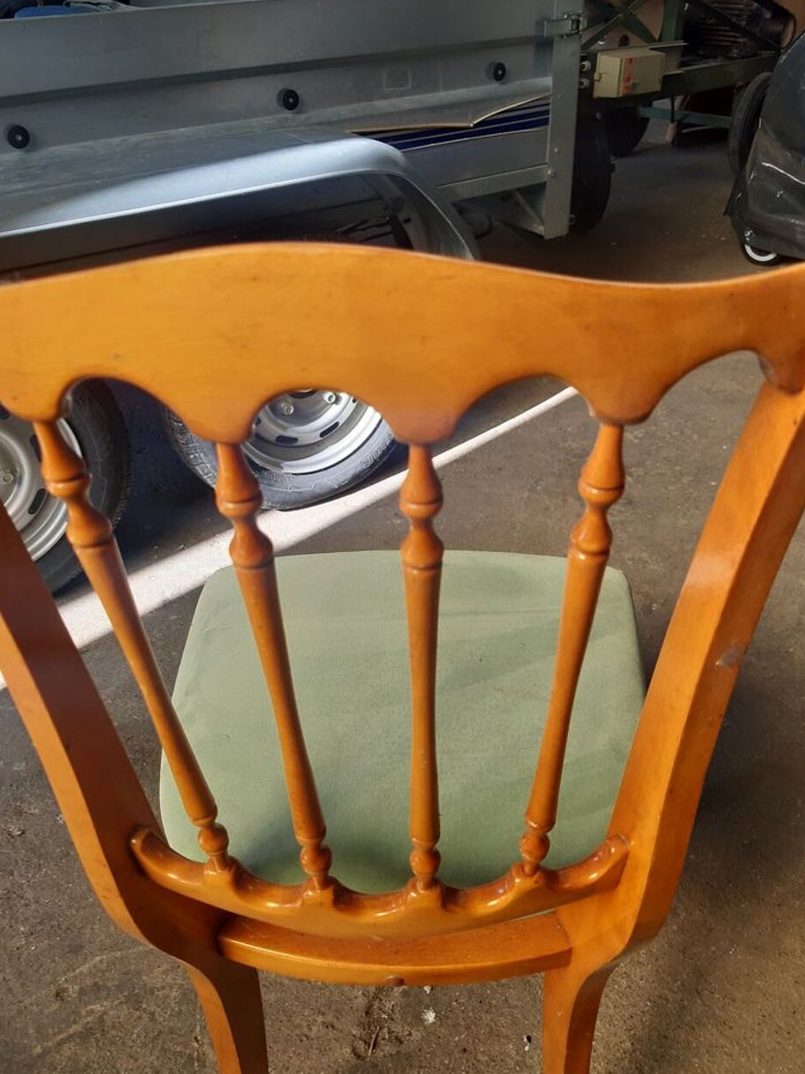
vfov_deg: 61.6
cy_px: 523
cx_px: 423
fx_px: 899
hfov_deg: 48.2
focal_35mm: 29
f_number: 1.7
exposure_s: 1/124
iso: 40
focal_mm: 3.93
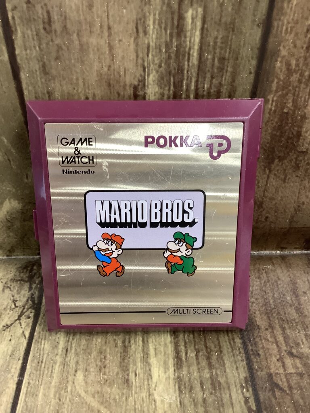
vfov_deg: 58.4
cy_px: 206
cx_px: 155
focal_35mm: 31
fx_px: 370
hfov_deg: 45.4
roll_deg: -0.1
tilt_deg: -37.5
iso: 160
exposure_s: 1/60
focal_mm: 3.3
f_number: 2.4
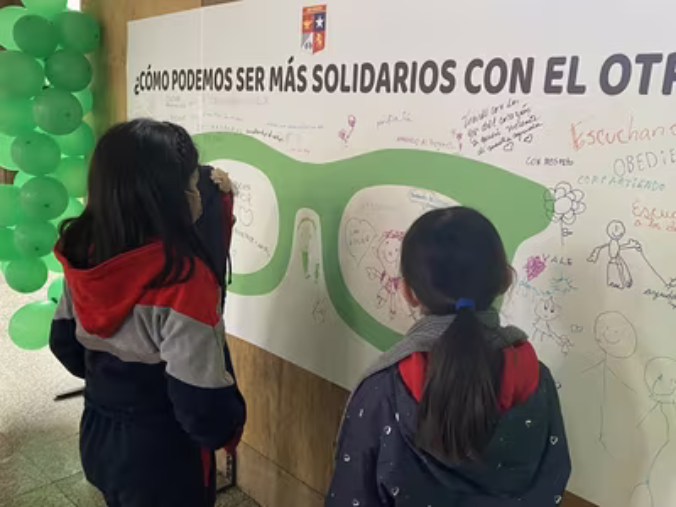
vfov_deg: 53.1
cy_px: 254
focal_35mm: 26
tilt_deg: -9.2
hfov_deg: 67.3
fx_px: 508
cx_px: 338
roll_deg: -4.3
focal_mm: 4.25
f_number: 1.8
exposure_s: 1/33
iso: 400
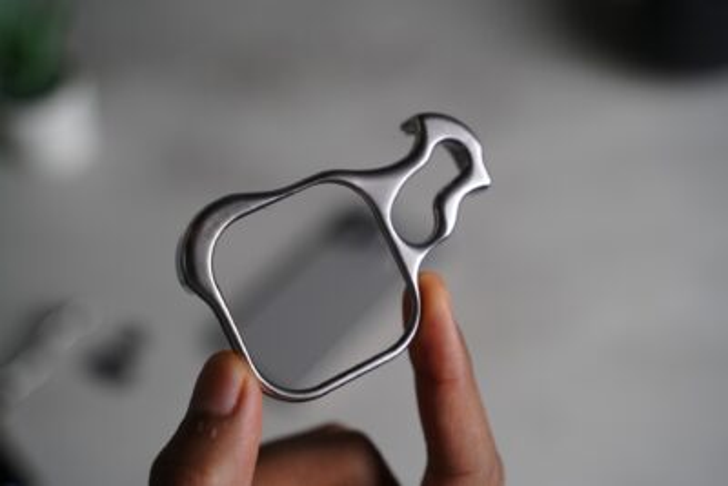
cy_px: 243
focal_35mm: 52
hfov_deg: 38.2
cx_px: 364
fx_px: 1052
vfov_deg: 26.0
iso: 400
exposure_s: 1/60
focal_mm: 52
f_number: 4
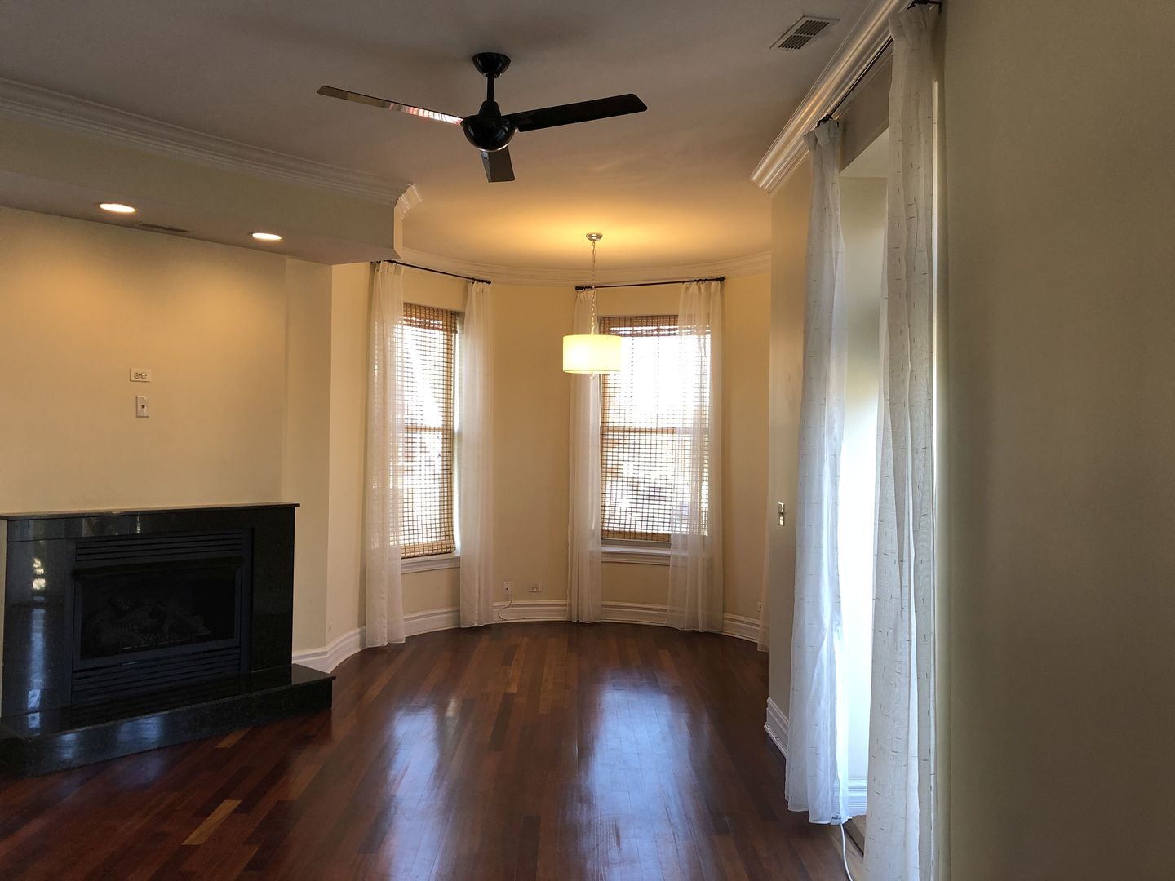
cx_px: 588
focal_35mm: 28
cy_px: 440
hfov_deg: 63.4
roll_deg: -0.4
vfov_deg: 49.7
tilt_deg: +0.0
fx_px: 950
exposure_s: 1/24
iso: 40
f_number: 1.8
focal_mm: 3.99
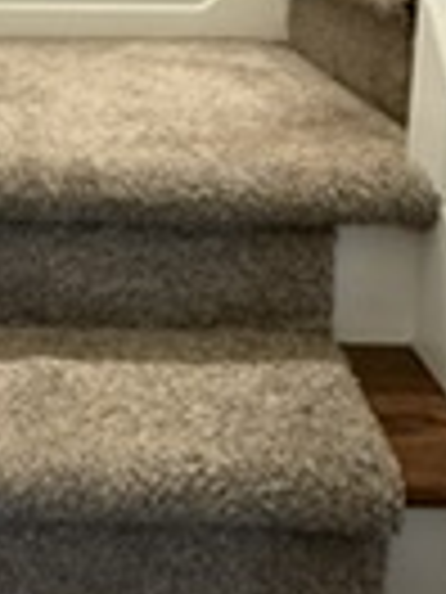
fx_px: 876
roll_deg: +0.5
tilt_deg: -9.5
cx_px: 63
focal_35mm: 51
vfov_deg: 35.6
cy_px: 76
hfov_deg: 27.7
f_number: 2.2
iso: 500
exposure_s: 1/60
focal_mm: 2.22
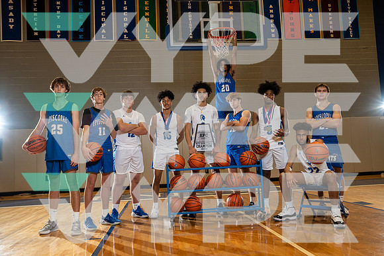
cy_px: 128
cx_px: 192
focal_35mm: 31
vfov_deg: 42.3
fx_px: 331
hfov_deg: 60.3
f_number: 4
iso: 400
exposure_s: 1/125
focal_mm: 31
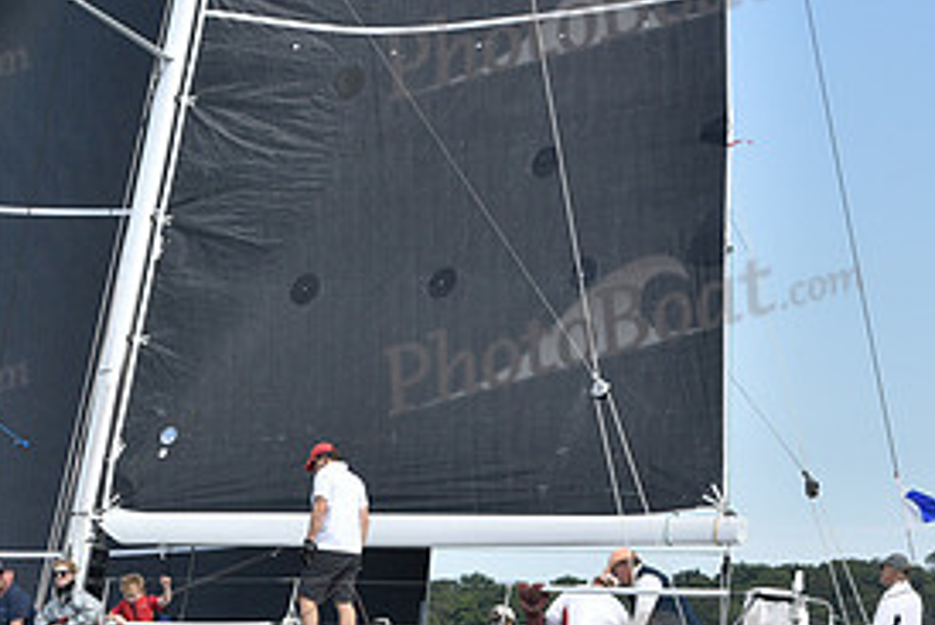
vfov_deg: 6.4
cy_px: 552
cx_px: 208
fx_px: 5613
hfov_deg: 9.5
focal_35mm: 216
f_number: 8
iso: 320
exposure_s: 1/1000
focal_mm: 102
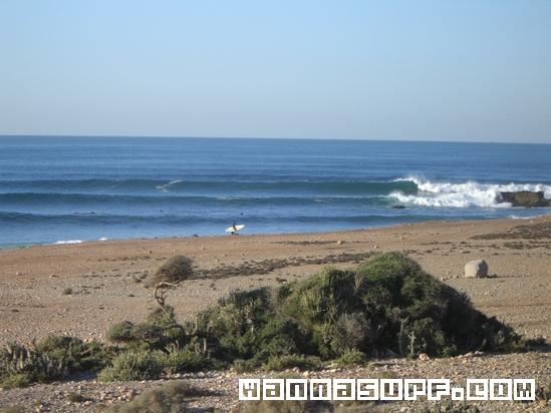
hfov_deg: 17.3
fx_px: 1815
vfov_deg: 13.0
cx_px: 276
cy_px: 206
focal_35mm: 114
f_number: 5.2
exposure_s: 1/320
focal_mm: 18.6
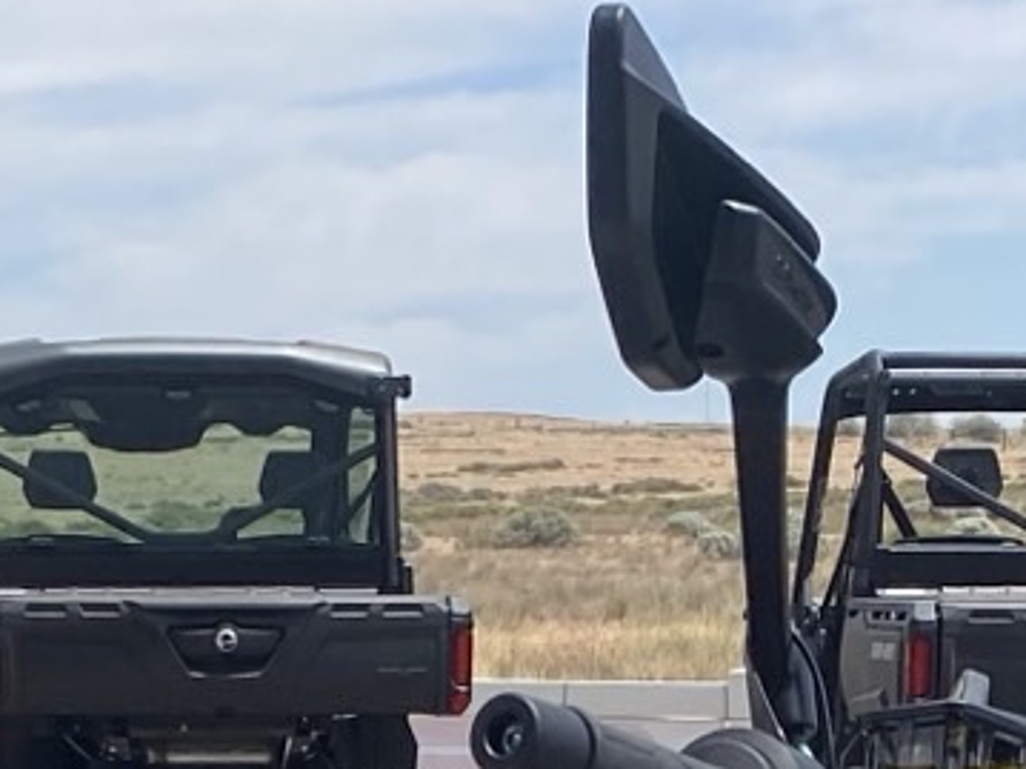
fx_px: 4119
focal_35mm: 139
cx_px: 306
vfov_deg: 9.2
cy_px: 2021
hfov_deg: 14.2
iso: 32
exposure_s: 1/2625
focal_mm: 4.25
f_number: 1.8
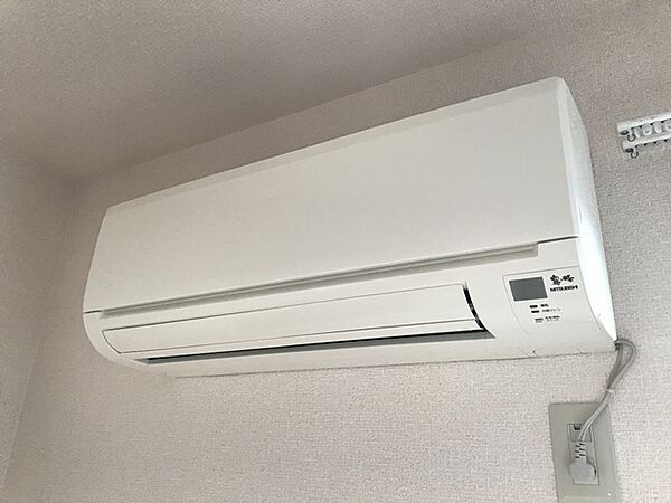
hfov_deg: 63.4
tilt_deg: +23.0
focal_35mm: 28
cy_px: 252
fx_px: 543
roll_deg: -3.1
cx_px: 336
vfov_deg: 49.7
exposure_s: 1/33
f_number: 1.8
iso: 40
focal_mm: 3.99
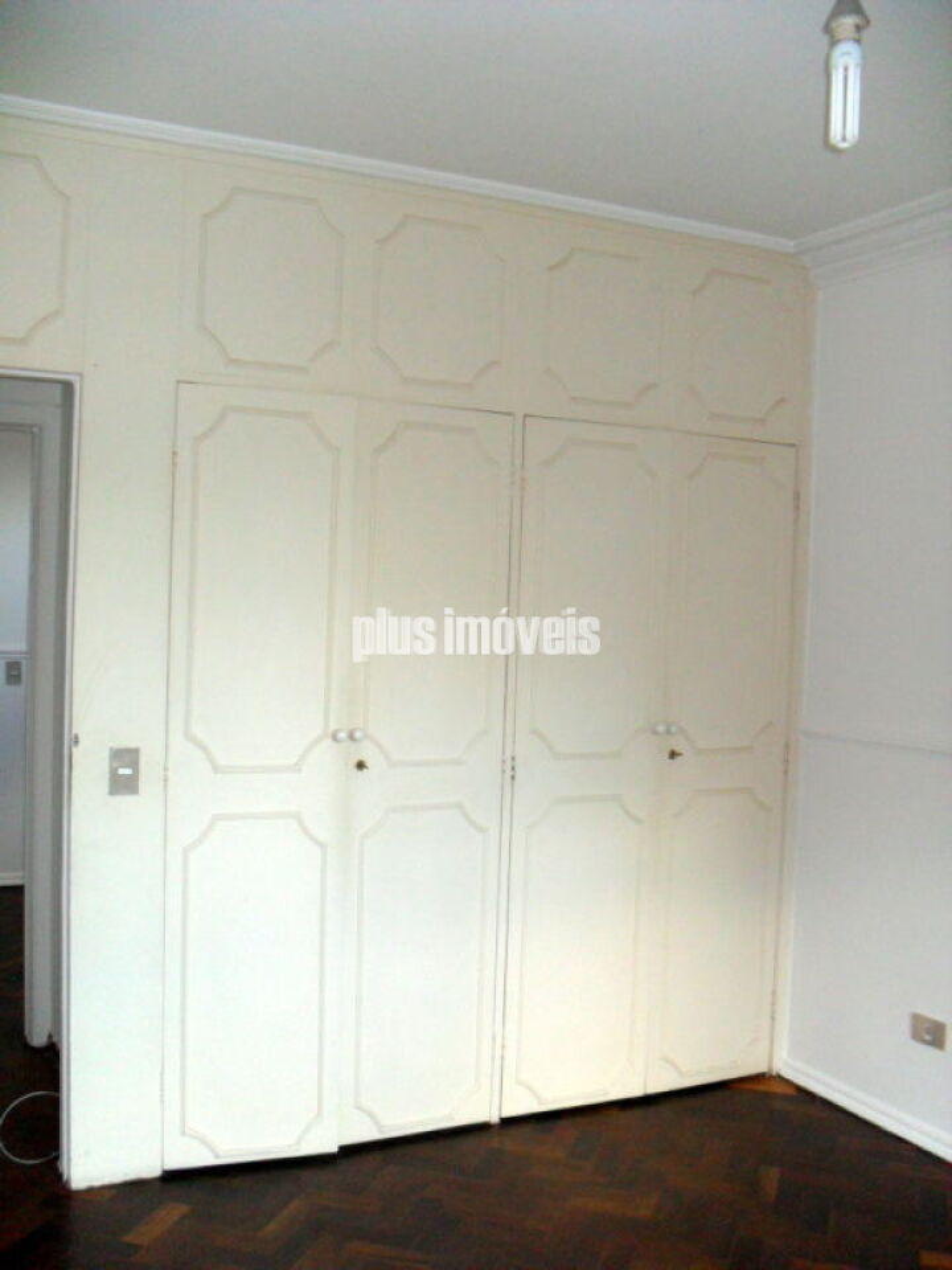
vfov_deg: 52.6
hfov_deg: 40.7
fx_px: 1283
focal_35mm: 35
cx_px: 476
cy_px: 635
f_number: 3
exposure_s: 1/45
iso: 200
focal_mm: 6.3
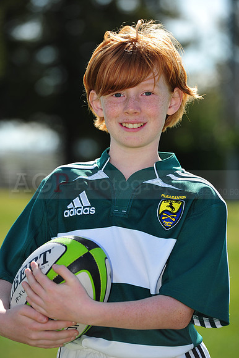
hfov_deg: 6.9
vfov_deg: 10.3
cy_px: 179
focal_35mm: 200
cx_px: 120
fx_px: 1994
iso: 200
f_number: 4.5
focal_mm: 200
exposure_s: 1/800
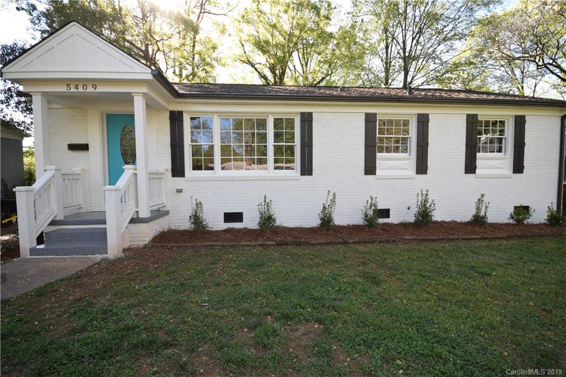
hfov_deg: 100.4
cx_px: 283
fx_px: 236
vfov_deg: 77.3
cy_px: 188
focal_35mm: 15
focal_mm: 10
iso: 400
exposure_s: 1/200
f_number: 7.1
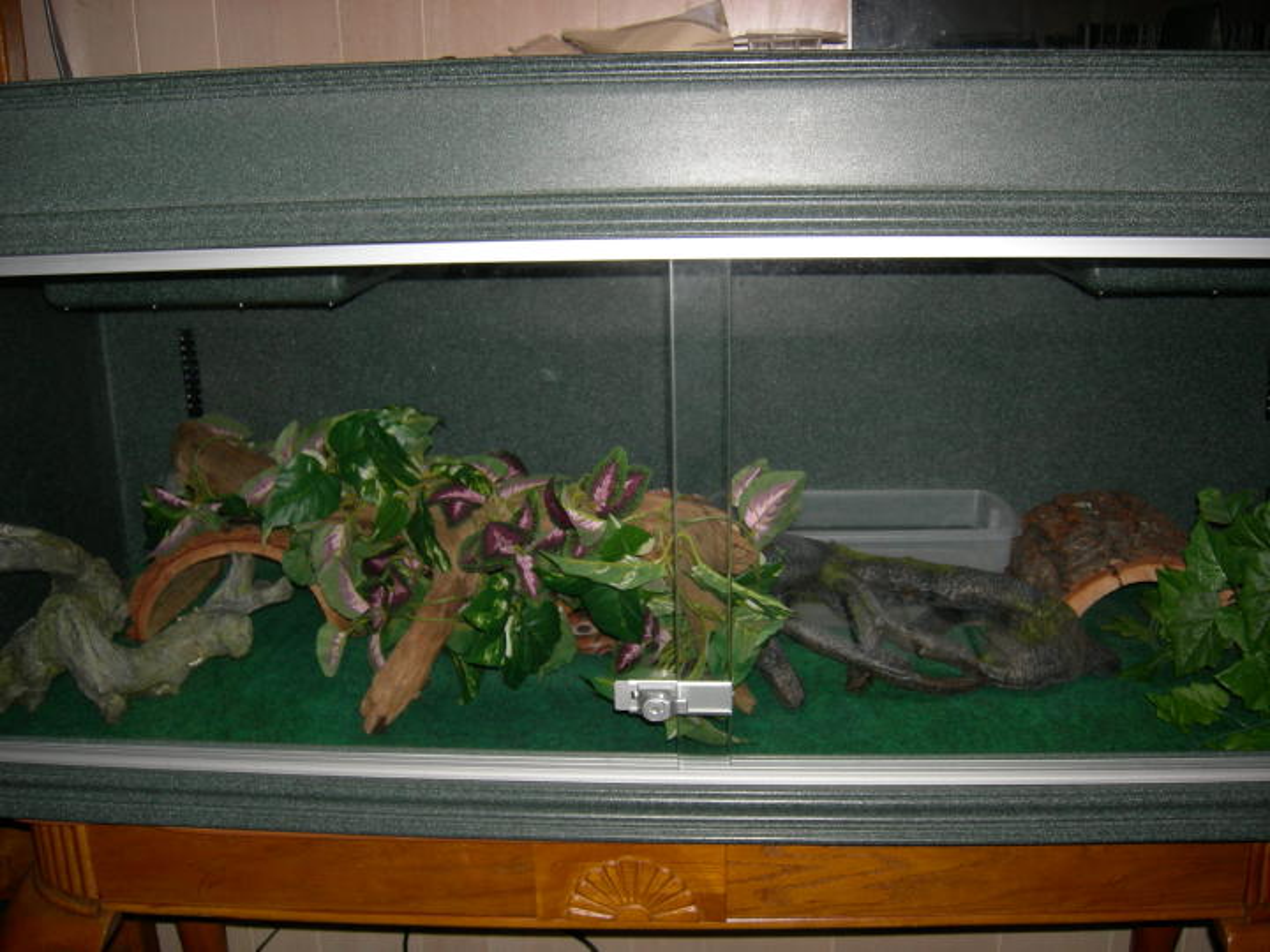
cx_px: 635
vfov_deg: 39.7
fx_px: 1321
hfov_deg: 51.4
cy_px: 476
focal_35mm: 36
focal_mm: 7.5
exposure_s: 1/60.1
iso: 64
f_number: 2.7
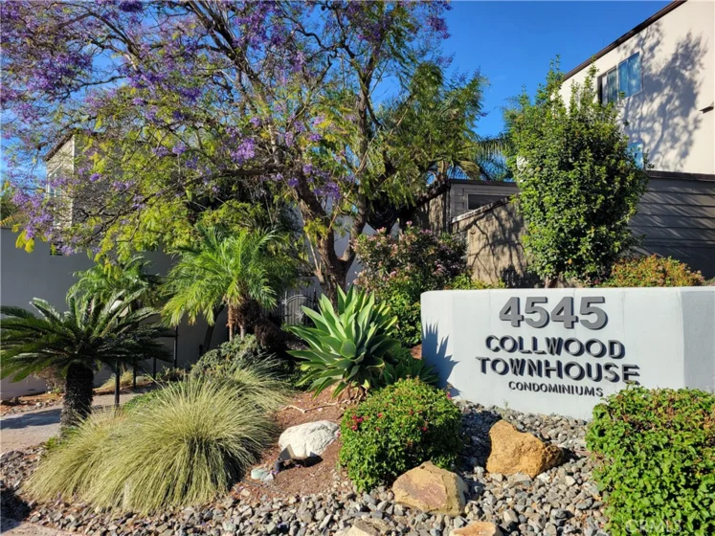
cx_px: 358
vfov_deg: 53.1
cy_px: 268
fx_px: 537
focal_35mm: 26
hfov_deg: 67.3
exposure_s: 1/1212
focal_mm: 5.4
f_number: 1.8
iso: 40
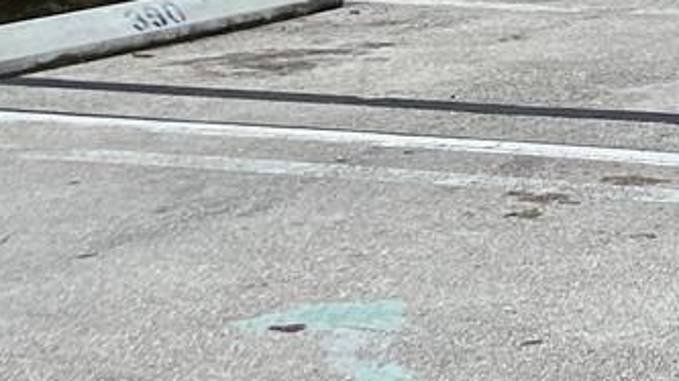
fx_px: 2448
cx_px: 1299
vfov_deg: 8.3
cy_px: -485
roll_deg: -0.1
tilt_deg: +2.5
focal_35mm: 136
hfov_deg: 13.7
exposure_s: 1/4115
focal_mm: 4.25
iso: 32
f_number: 1.8
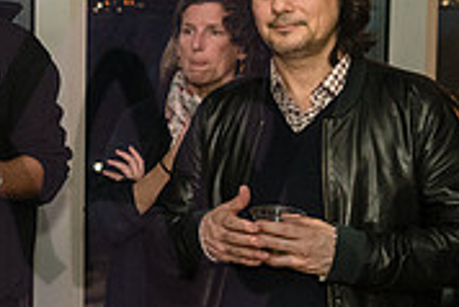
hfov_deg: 16.5
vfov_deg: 12.0
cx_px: -204
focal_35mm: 114
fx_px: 1455
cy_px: 164
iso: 4000
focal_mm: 35
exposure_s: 1/200
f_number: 4
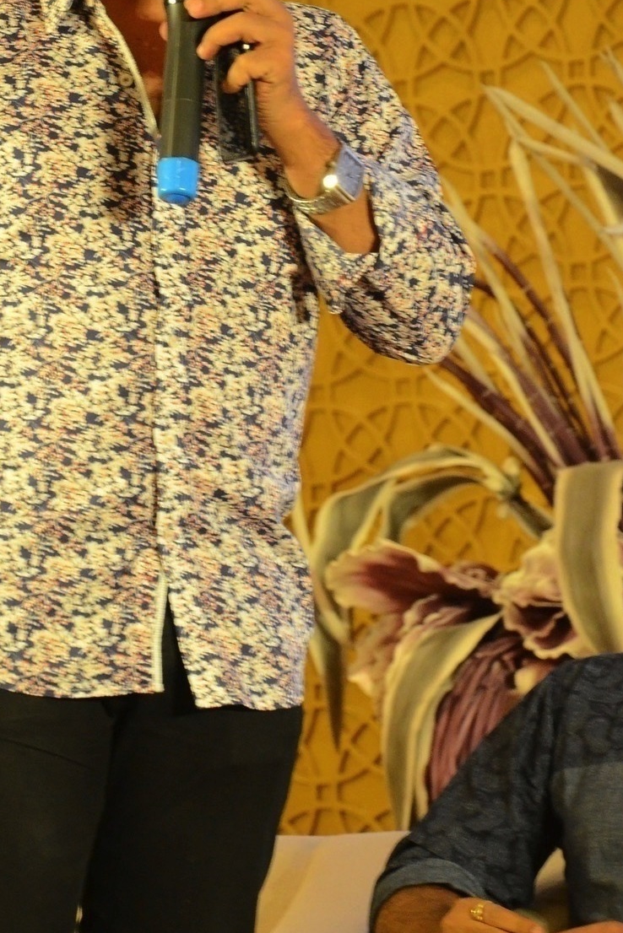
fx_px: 7234
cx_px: 103
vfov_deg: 7.4
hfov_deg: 4.9
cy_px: 384
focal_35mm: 279
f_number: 5.6
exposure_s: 1/80
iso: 2500
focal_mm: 105
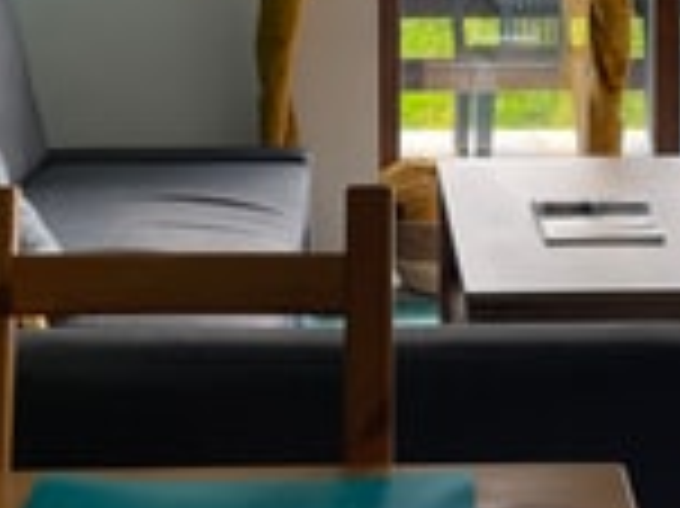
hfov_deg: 22.7
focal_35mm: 86
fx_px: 1688
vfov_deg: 16.5
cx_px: 437
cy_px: -88
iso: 50
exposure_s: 1/121
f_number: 1.6
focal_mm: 4.2
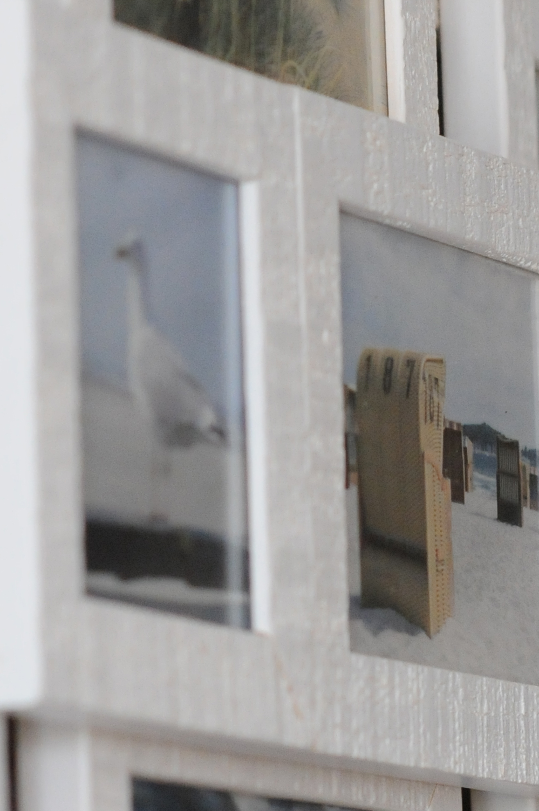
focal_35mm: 363
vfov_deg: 5.7
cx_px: 210
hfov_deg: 3.8
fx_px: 8182
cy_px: 486
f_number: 3.5
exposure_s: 1/200
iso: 1600
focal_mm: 85
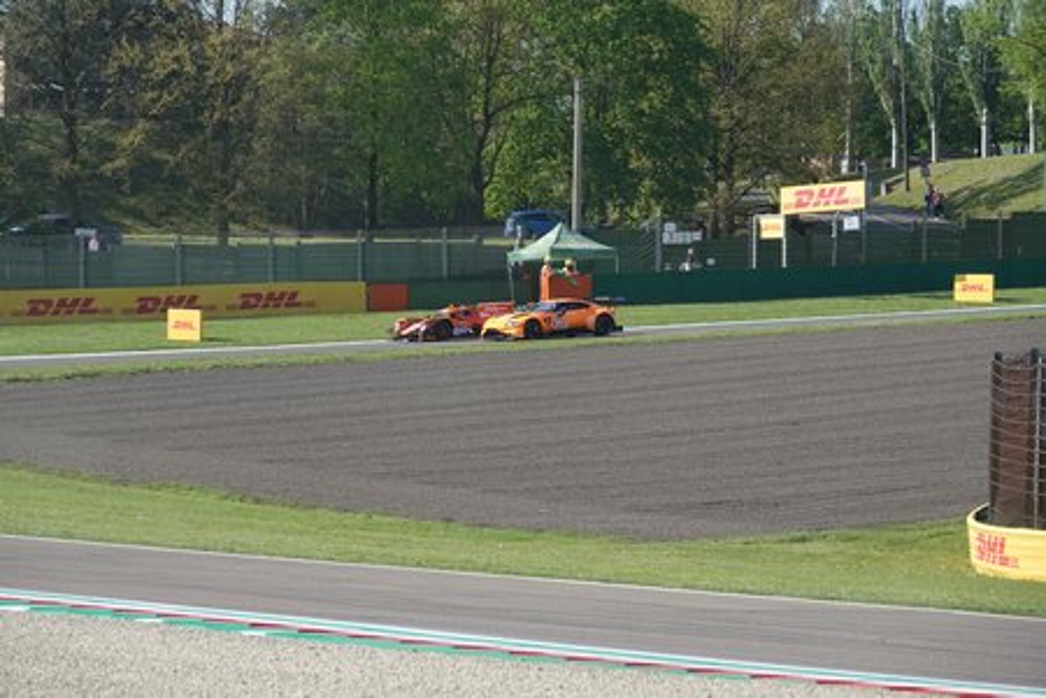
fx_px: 4474
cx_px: 523
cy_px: 349
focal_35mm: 154
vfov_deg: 8.9
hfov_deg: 13.3
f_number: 4
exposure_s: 1/800
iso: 125
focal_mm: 56.39
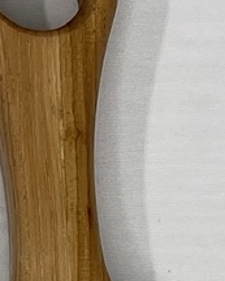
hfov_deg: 6.4
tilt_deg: -81.3
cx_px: 39
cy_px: 605
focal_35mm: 241
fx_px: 2005
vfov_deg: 7.6
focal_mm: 5.1
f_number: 1.6
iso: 32
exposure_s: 1/599
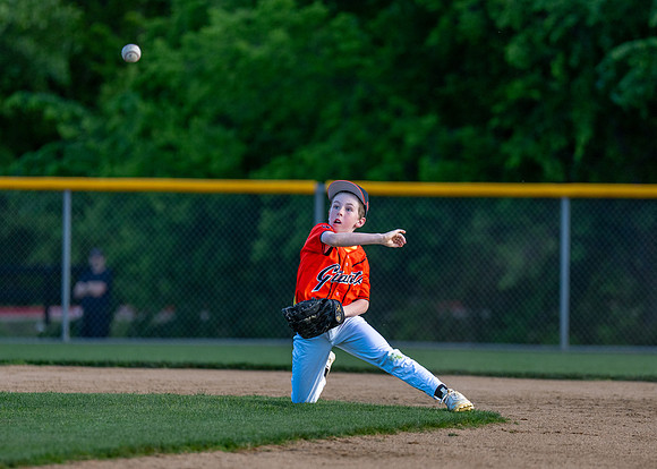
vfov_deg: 4.4
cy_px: 280
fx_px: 6072
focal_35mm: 326
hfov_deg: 6.2
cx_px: 346
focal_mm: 200
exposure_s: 1/2500
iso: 400
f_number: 2.8
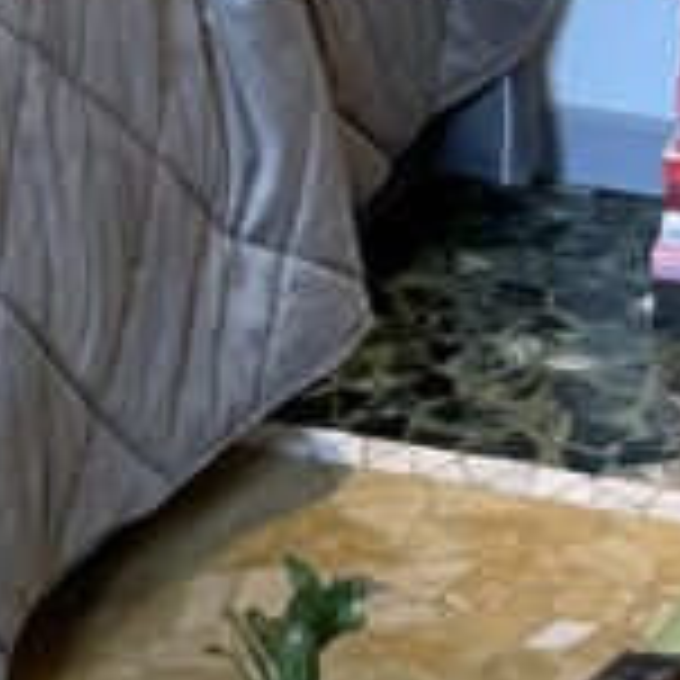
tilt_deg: -5.4
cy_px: -932
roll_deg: +0.3
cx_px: 410
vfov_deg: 9.9
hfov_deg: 11.2
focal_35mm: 156
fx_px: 3467
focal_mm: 4.2
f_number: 1.6
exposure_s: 1/50
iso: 125
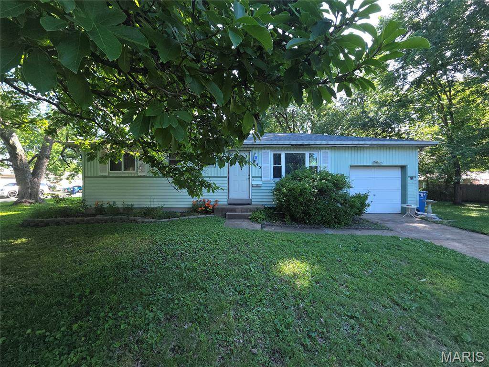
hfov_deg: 106.2
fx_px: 184
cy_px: 184
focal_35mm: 13
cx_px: 244
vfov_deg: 89.9
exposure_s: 1/158
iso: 50
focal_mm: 2.2
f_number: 2.2
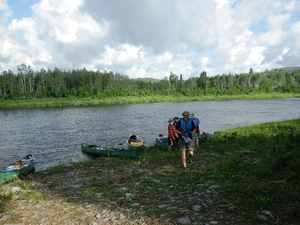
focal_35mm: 28
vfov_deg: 49.7
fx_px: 243
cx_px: 150
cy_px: 112
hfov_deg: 63.4
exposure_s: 1/400
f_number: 3.5
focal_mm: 5
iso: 80
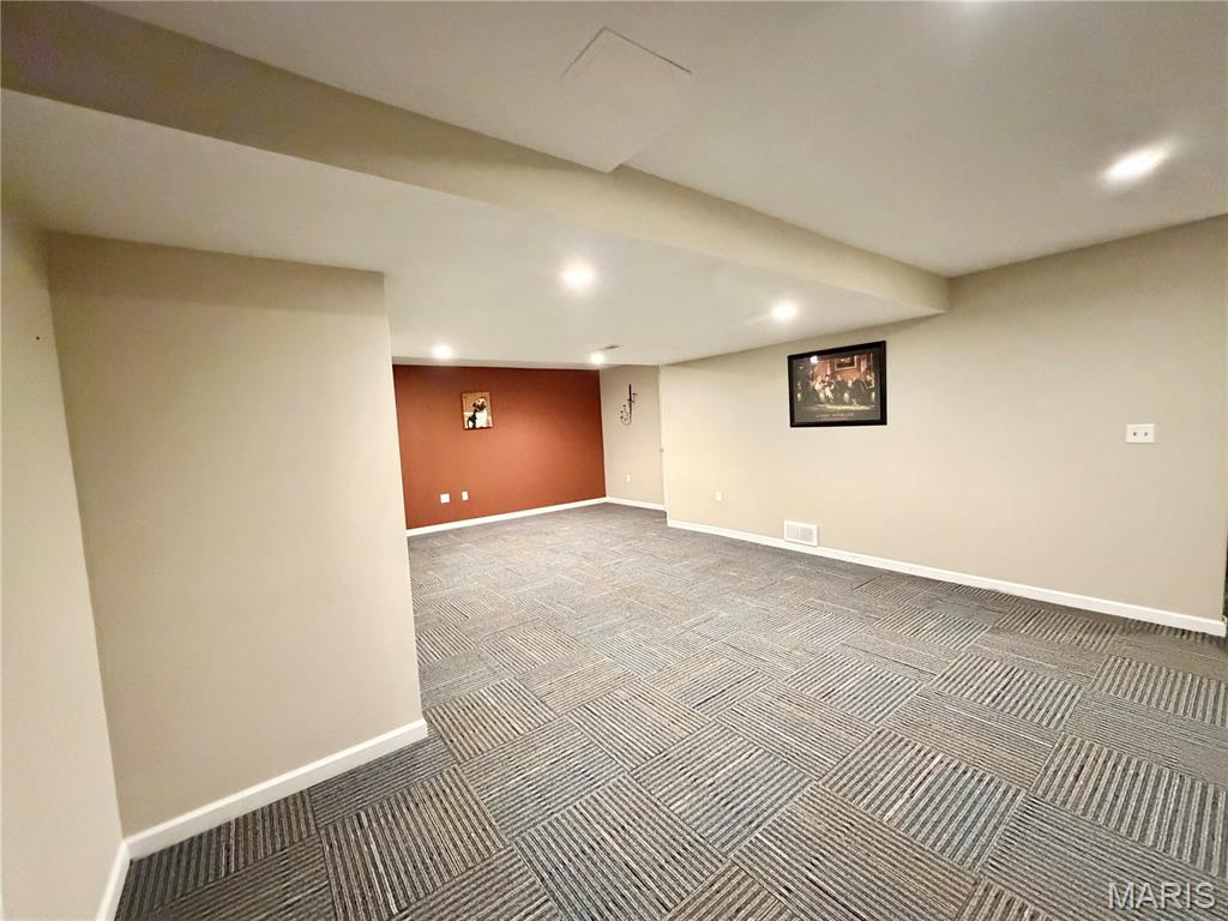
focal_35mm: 14
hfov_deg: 102.1
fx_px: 497
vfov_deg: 85.7
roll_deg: +3.0
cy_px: 460
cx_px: 614
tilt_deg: -5.3
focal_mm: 2.22
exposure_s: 1/60
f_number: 2.2
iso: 1250
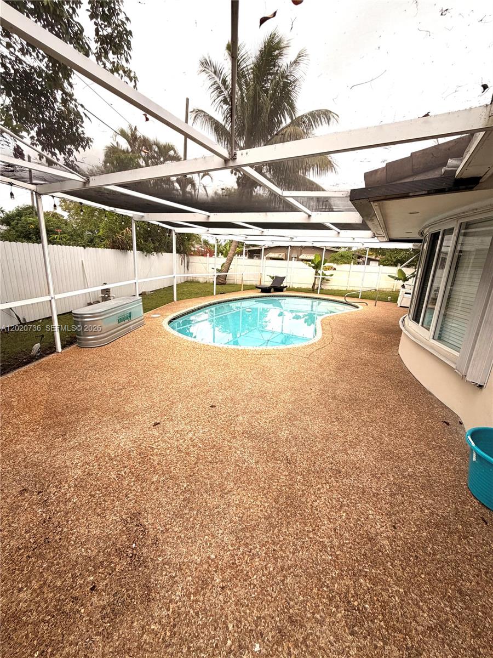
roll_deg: -2.2
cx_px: 246
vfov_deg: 102.1
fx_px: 266
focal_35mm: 14
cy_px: 329
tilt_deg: -15.4
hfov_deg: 85.7
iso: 160
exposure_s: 1/121
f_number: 2.2
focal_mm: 2.22
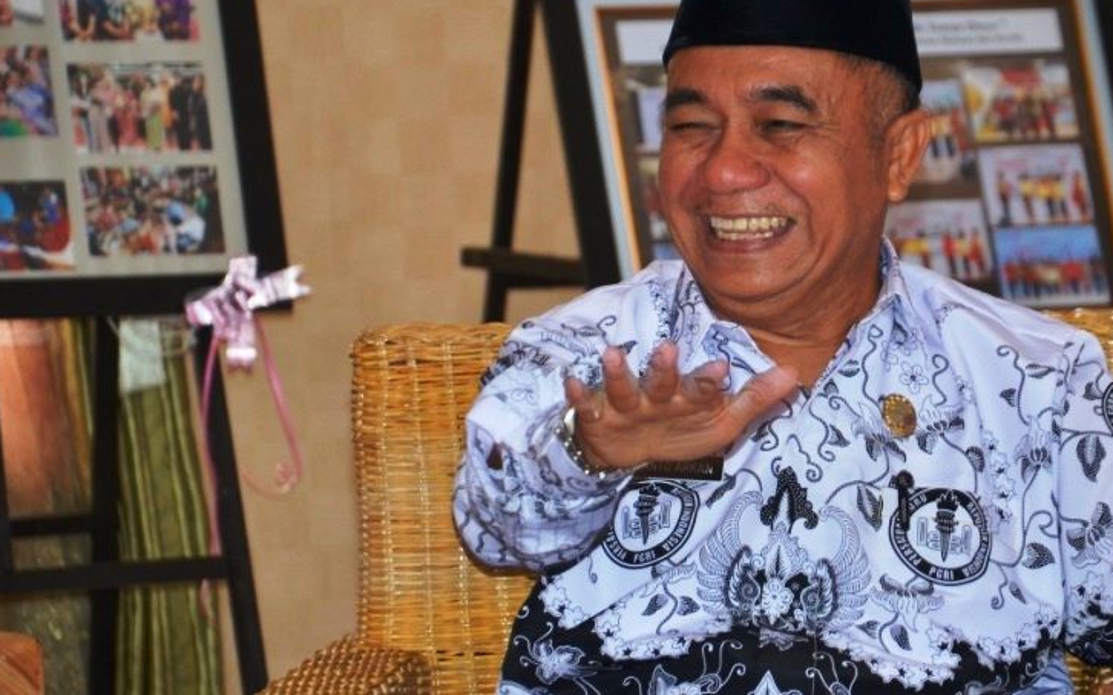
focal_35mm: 211
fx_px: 6397
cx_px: 731
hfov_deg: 9.9
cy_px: 384
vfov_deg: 6.2
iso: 800
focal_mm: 98
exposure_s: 1/60
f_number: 5.6
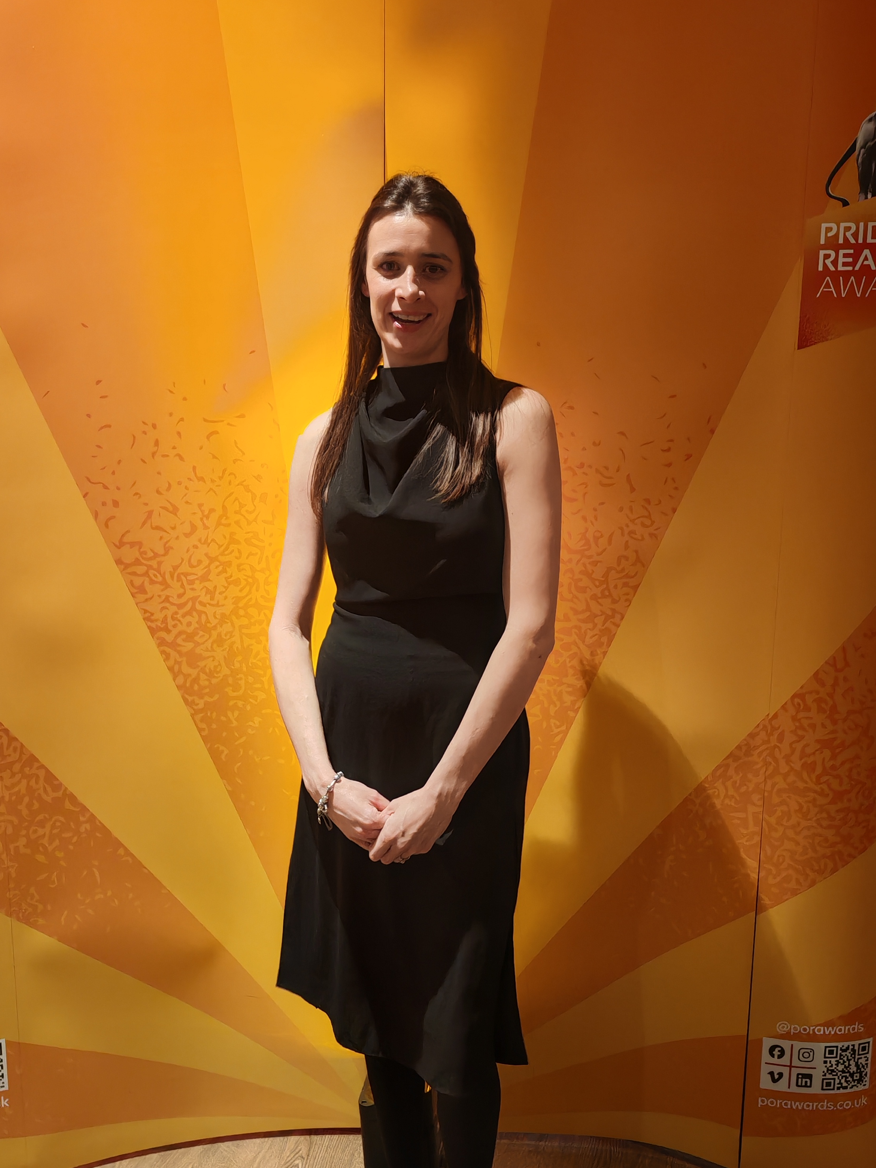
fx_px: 1215
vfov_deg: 51.3
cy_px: 608
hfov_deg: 39.6
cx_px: 396
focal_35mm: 36
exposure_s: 1/33
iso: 800
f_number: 1.6
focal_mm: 5.4
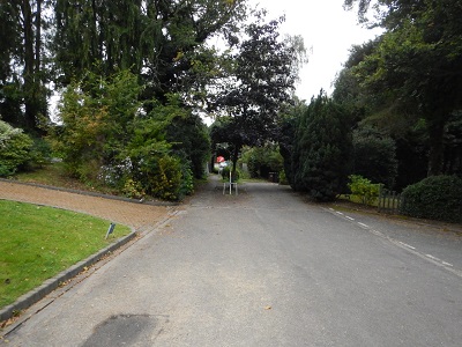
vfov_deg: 56.8
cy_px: 174
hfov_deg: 71.6
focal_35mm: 24
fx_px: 320
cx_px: 231
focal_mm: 4.3
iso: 800
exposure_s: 1/1250
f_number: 2.8
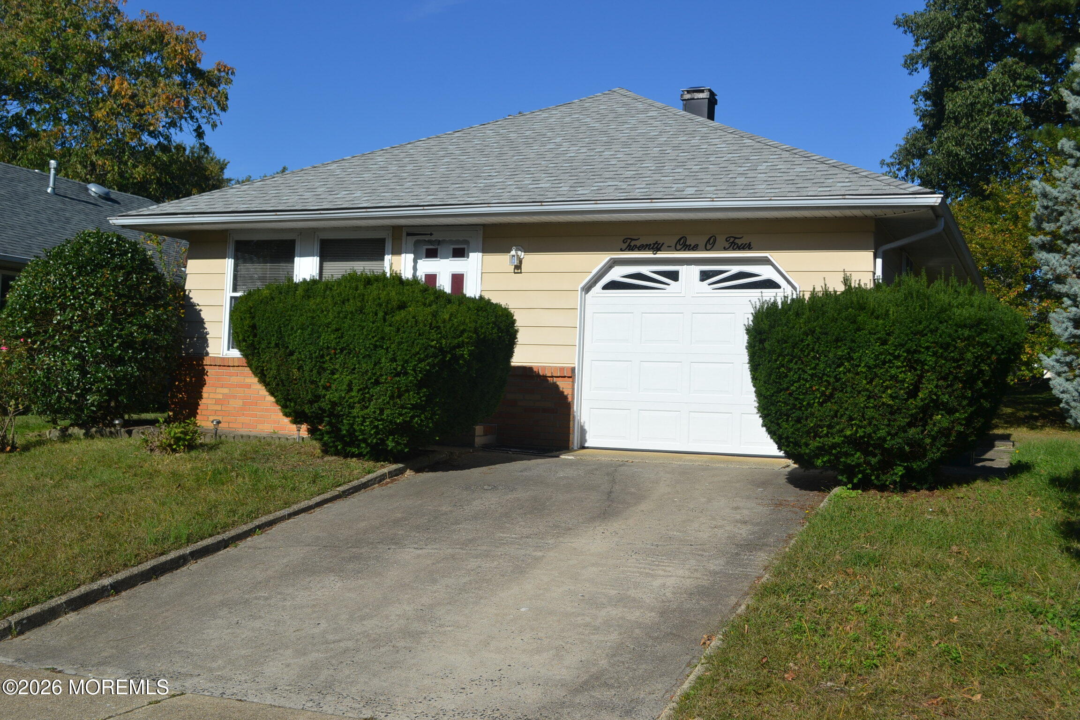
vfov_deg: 34.2
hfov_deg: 49.6
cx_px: 540
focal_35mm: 39
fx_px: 1170
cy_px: 360
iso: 100
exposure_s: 1/320
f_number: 9
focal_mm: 26
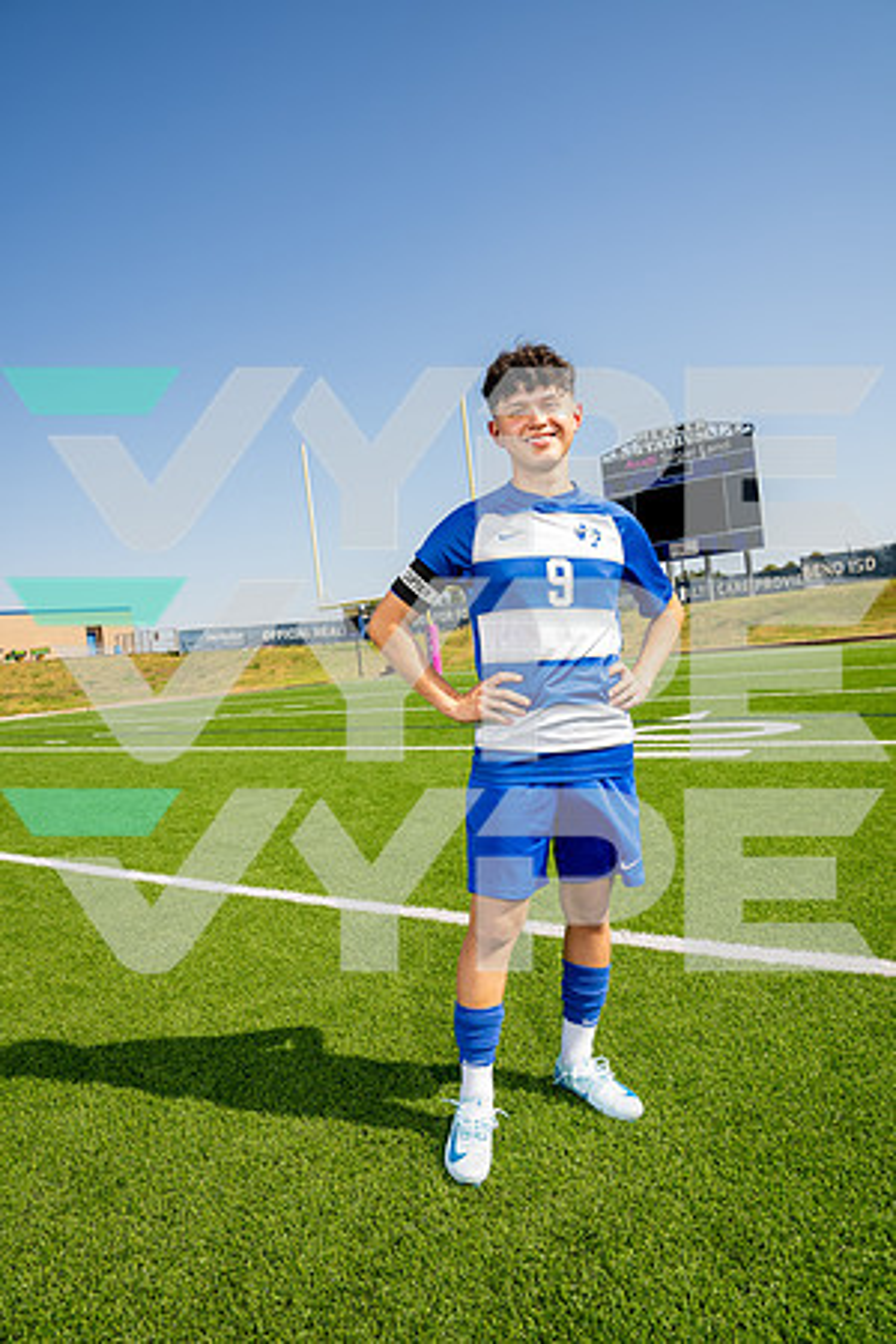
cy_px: 672
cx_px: 448
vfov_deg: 73.7
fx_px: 896
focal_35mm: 24
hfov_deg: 53.1
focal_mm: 24
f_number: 7.1
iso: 50
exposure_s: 1/125
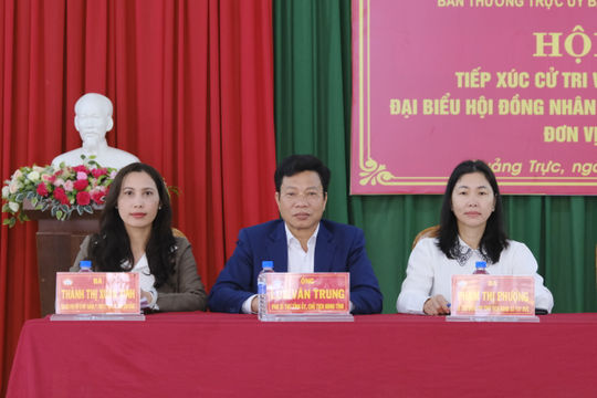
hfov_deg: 27.7
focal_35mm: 73
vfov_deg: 18.7
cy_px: 199
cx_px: 298
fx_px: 1210
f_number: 4
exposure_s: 1/150
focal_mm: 48.5
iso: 4000
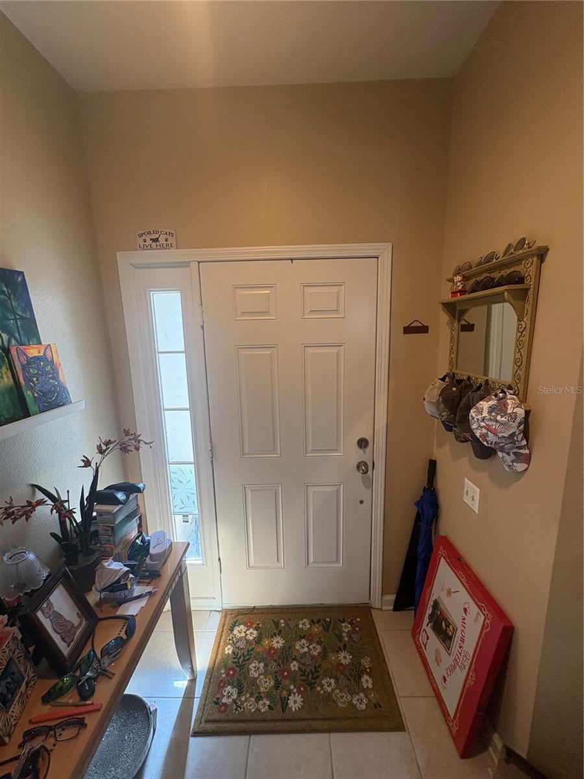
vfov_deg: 102.1
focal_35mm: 14
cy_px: 390
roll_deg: +1.3
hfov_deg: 85.7
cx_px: 292
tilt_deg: -8.8
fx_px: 315
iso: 250
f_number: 2.2
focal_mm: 2.22
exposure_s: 1/60
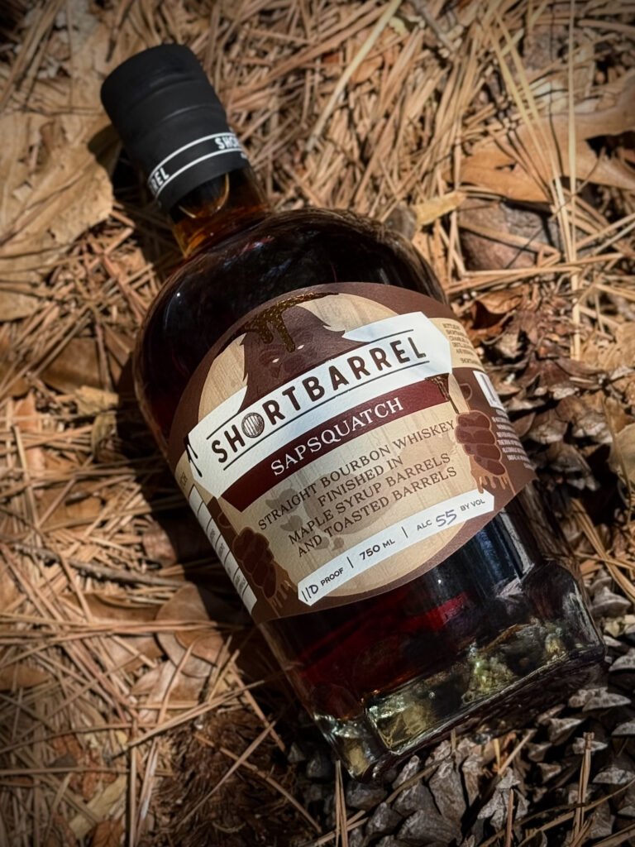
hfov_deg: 30.3
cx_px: 318
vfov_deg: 39.7
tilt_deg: -59.2
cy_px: 424
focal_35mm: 48
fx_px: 1174
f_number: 1.78
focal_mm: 6.76
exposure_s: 1/719
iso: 80
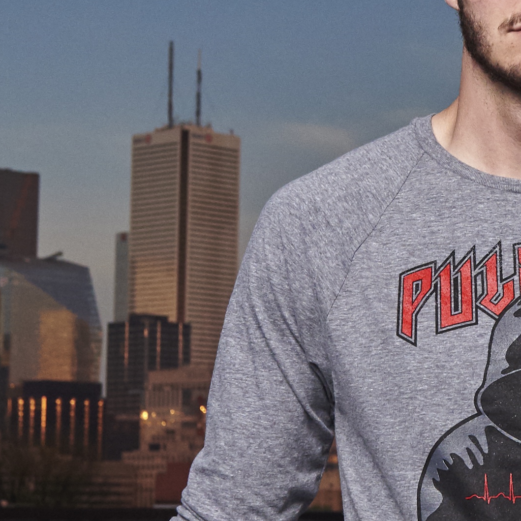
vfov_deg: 12.5
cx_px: 547
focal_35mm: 140
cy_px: 263
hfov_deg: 12.3
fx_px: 2384
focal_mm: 29
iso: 400
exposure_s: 1/1250
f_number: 5.6
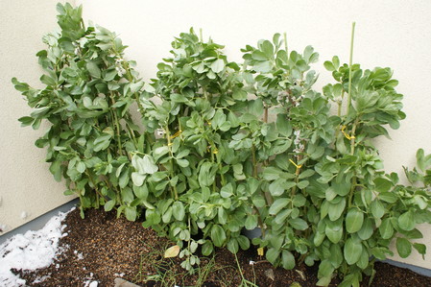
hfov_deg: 67.4
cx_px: 216
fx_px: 323
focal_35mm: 27
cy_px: 144
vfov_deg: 47.9
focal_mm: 18
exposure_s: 1/50
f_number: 9
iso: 100
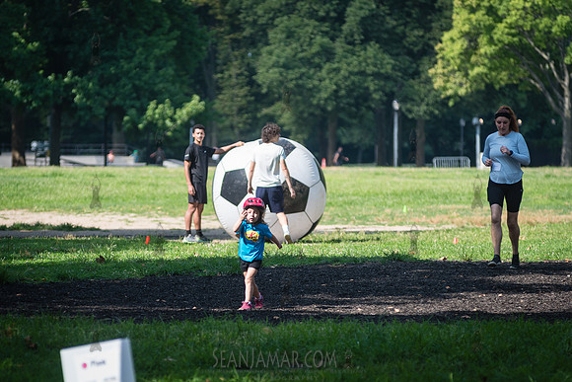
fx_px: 4069
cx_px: 239
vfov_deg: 5.4
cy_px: 241
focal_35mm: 256
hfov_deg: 8.0
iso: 200
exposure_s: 1/1000
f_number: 4
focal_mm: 200
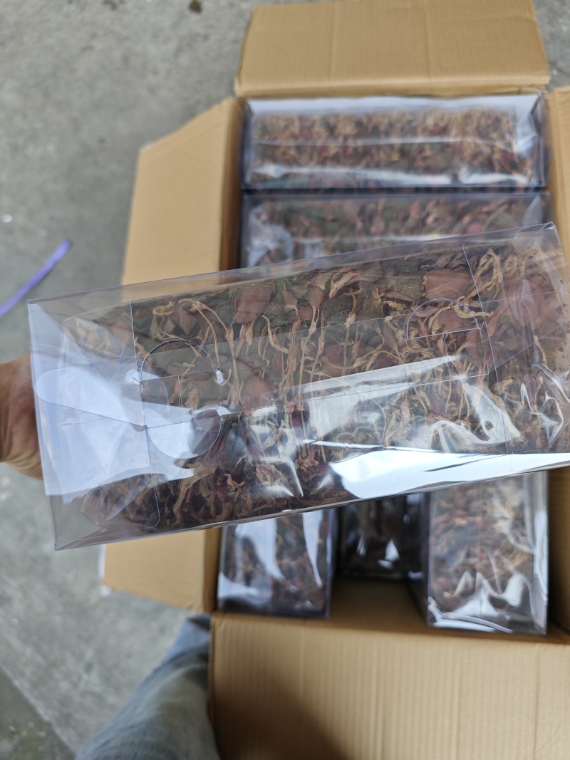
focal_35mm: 23
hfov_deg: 58.9
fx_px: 505
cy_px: 380
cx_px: 285
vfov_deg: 73.9
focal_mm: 6.68
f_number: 1.42
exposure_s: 1/640
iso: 50
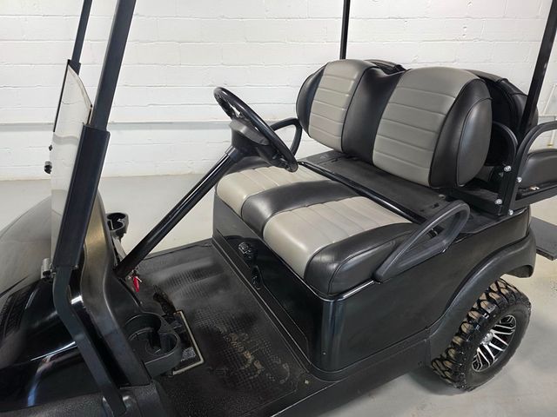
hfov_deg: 73.9
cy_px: 208
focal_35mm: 23
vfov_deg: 58.9
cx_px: 278
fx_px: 370
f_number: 1.7
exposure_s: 1/120
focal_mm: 6.3
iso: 160
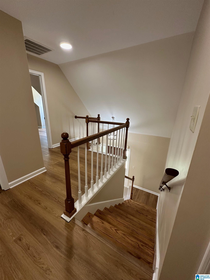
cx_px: 105
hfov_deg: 85.7
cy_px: 140
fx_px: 113
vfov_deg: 102.1
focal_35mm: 14
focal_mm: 2.22
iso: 160
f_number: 2.2
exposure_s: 1/60
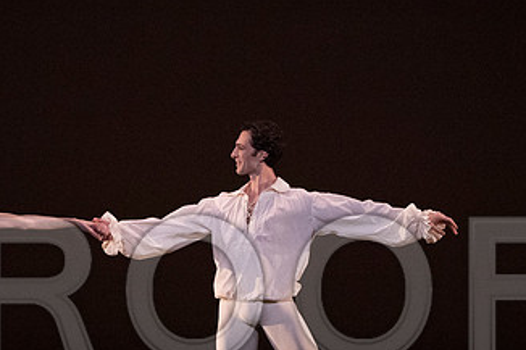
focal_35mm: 582
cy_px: 294
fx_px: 8499
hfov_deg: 3.5
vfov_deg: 2.4
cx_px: 182
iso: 20000
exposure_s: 1/400
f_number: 5.6
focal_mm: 327
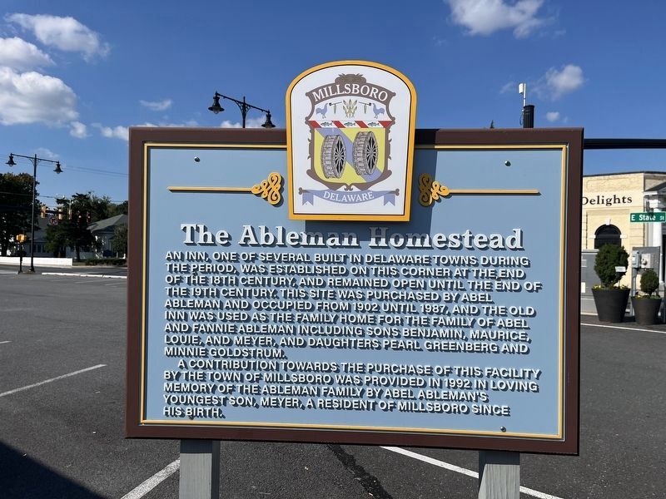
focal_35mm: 26
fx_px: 500
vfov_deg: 53.1
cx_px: 333
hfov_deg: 67.3
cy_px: 250
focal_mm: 5.1
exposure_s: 1/5848
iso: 50
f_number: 1.6
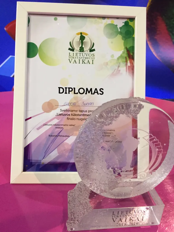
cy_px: 116
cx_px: 87
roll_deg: -2.5
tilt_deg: -22.0
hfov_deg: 48.2
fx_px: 194
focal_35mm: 29
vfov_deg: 61.7
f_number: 2.2
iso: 250
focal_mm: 4.15
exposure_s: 1/25
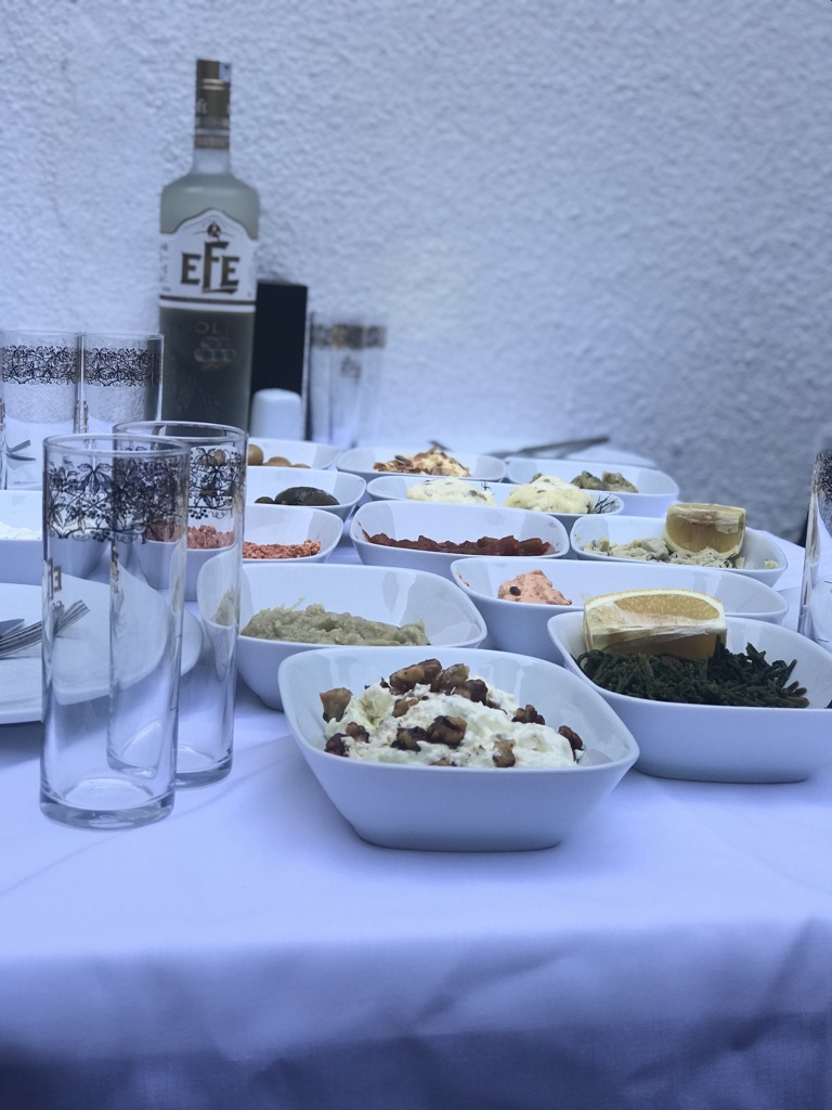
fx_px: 1827
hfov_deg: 25.7
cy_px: 555
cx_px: 416
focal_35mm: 57
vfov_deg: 33.8
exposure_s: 1/116
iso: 20
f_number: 2.8
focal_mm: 6.6
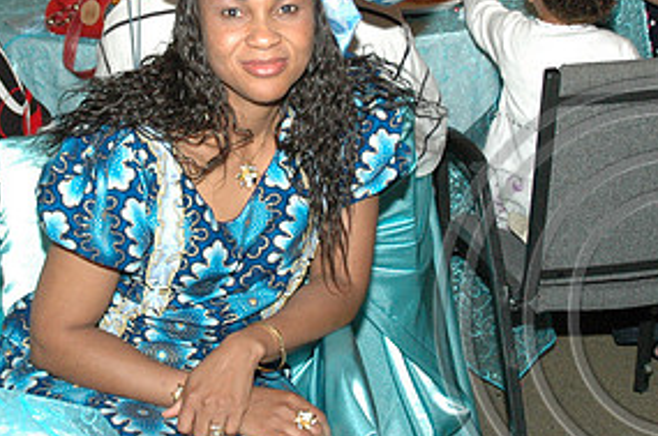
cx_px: 254
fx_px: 1953
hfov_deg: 19.1
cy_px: 118
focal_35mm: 107
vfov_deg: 12.7
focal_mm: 35
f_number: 5.6
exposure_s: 1/60
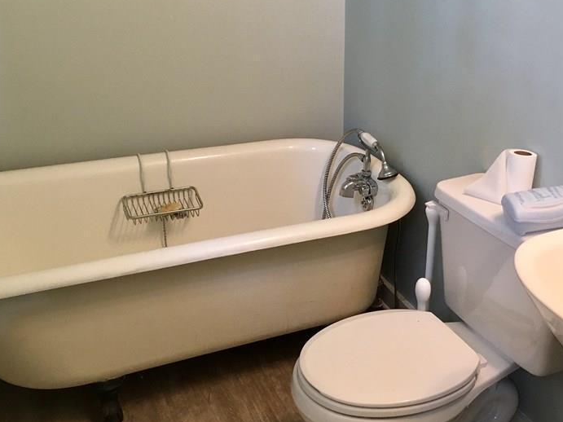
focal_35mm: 43
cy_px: 185
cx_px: 371
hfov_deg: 43.3
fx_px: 699
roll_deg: -1.4
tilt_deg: -21.9
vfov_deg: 33.5
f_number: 2.2
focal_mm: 4.15
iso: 100
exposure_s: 1/30
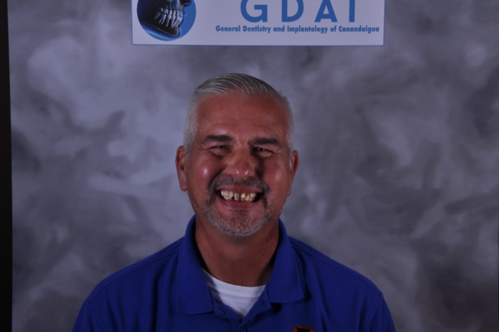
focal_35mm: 78
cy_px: 166
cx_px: 250
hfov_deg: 26.0
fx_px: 1080
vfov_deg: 17.4
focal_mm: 52
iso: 200
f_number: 22
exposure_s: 1/125
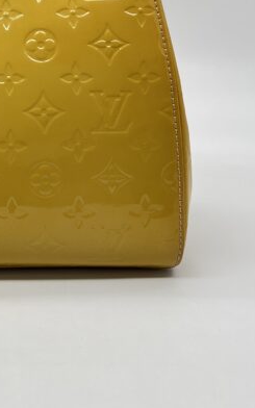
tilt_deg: -11.9
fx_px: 801
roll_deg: +0.3
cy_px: 29
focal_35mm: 72
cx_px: -96
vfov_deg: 27.4
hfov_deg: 16.8
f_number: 1.5
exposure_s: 1/140
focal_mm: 5.7
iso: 32
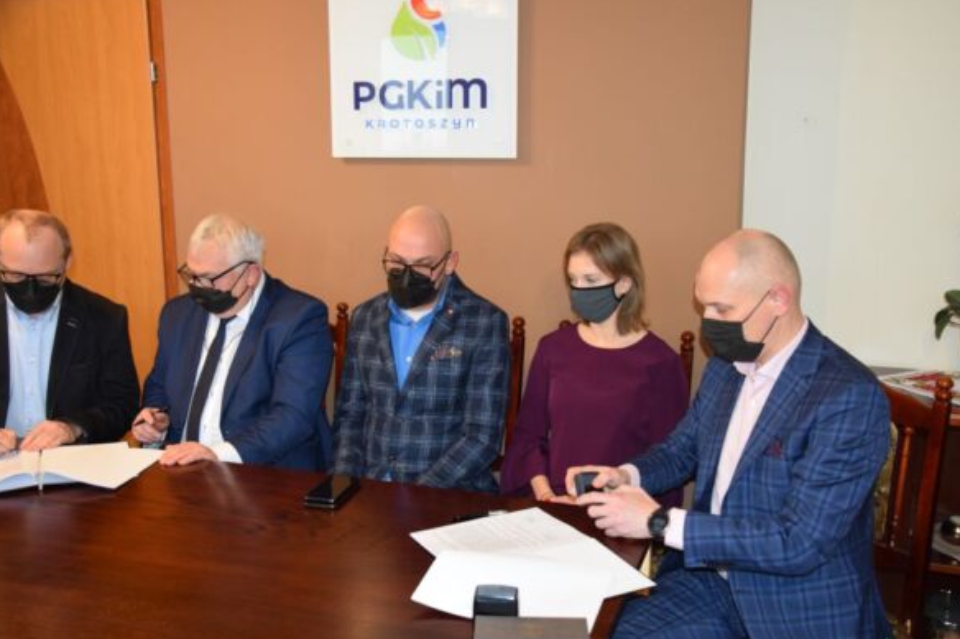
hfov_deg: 51.9
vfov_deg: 35.9
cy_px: 317
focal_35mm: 37
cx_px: 485
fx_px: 986
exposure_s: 1/80
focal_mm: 24
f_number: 4.5
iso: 800
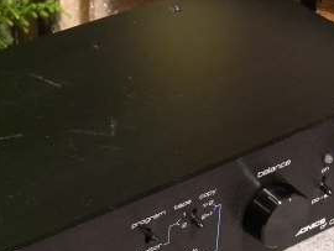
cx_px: 94
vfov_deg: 13.5
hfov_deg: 17.9
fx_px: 1053
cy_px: 195
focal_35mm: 109
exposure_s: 1/13
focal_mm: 9.5
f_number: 3.1
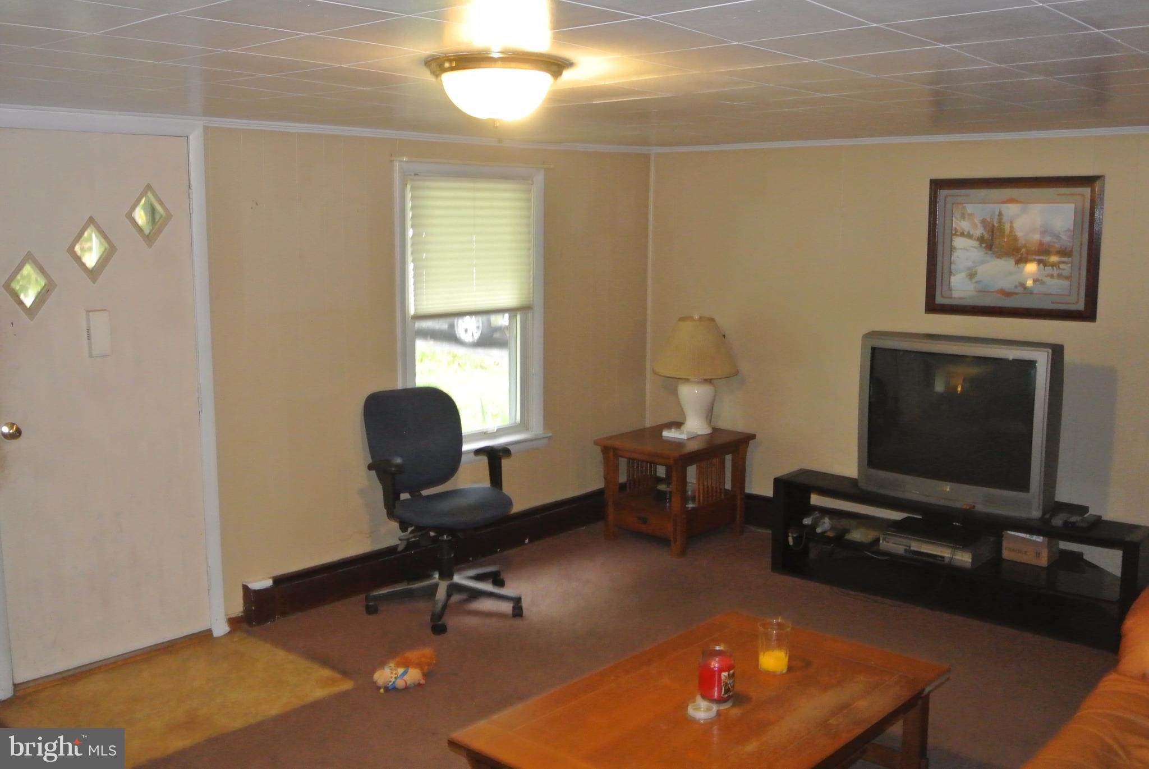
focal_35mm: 35
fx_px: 1118
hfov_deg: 54.4
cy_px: 384
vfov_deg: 37.9
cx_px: 574
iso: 1600
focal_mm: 13.1
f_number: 4
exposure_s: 1/25
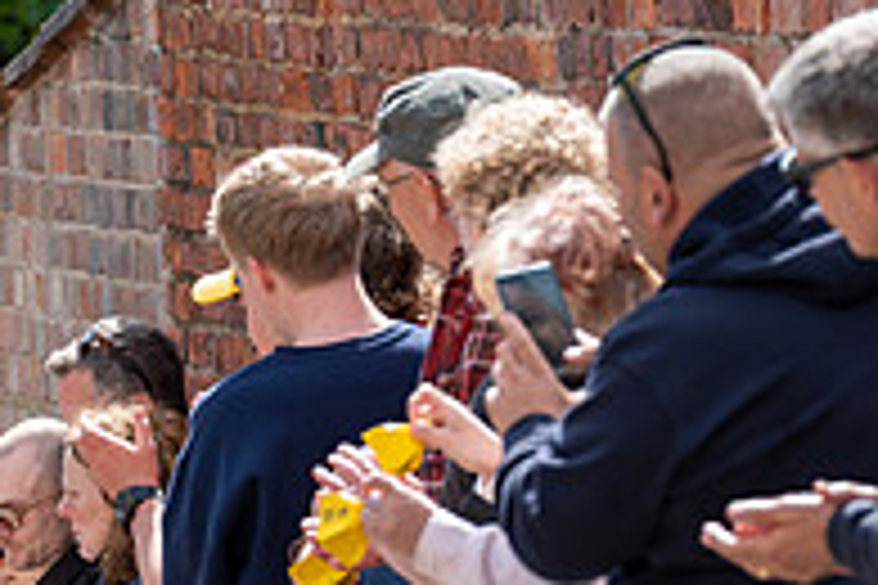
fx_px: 13388
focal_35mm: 549
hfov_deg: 3.7
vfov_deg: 2.5
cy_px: 749
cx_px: -311
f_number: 5
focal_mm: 185
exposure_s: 1/1000
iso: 400
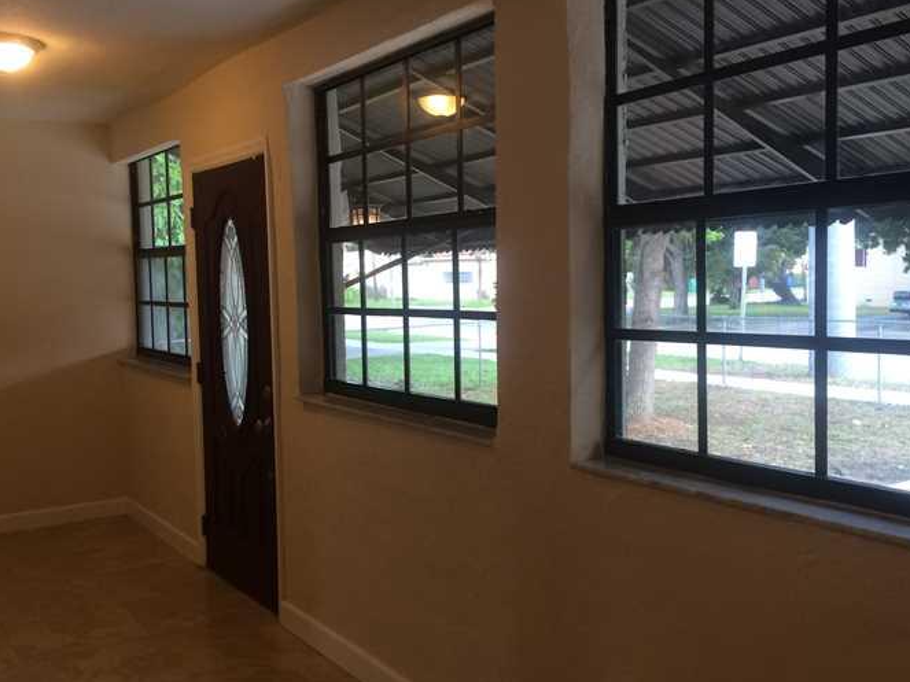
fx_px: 920
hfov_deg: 52.6
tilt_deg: -3.8
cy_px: 332
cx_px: 435
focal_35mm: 35
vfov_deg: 40.7
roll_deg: +0.9
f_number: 2.2
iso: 32
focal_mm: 4.15
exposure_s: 1/30
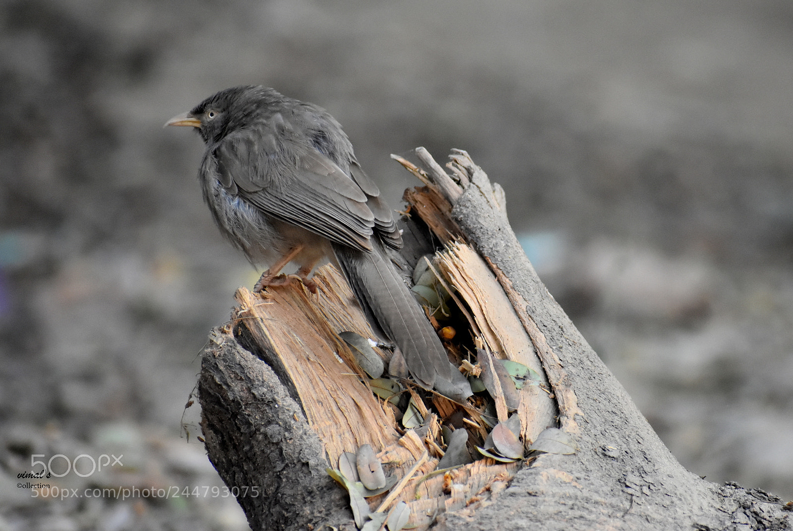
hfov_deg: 4.6
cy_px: 266
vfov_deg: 3.1
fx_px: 9921
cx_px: 396
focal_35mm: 450
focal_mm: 300
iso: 2500
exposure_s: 1/250
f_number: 6.3
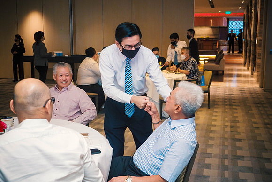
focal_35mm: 47
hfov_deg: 42.1
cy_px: 91
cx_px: 136
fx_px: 354
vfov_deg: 28.8
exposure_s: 1/100
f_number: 2.8
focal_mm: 22
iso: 1600
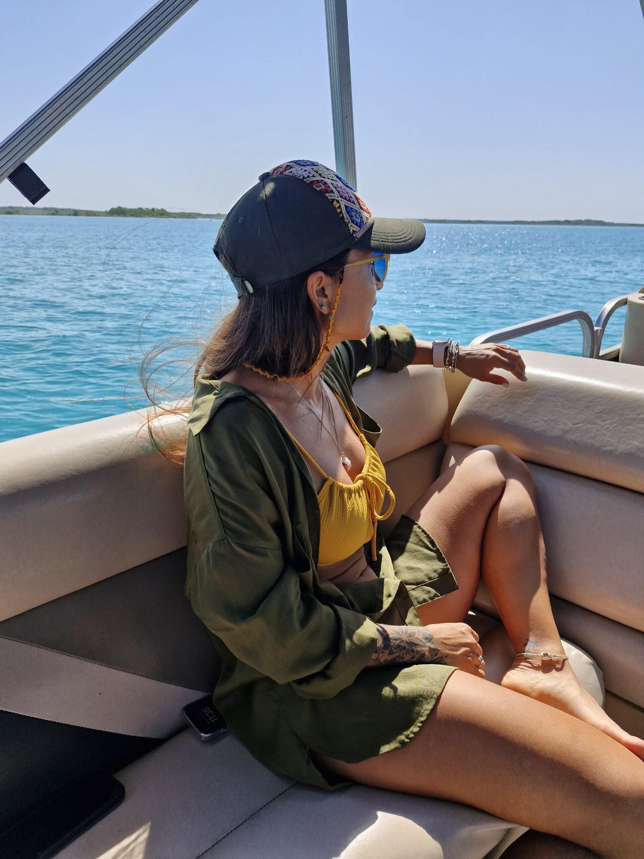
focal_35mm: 23
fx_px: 571
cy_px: 430
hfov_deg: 58.9
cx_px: 322
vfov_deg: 73.9
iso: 50
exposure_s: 1/1048
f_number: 1.8
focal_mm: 5.54
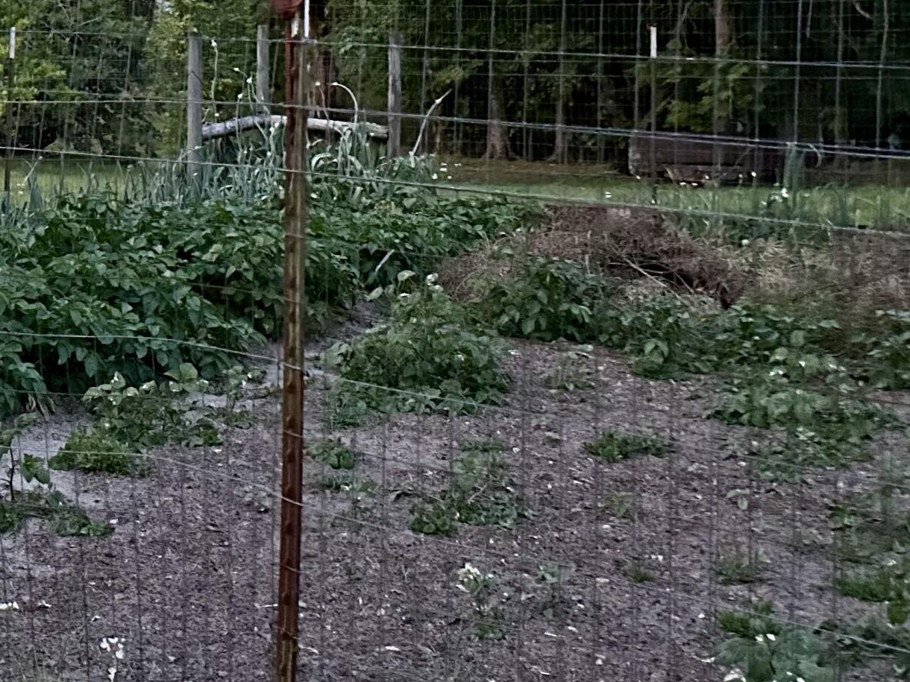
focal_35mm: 59
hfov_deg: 31.2
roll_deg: +0.7
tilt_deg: +1.7
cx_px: 88
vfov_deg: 23.9
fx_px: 1551
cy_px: 25
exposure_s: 1/32
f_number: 1.78
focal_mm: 6.86
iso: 1000
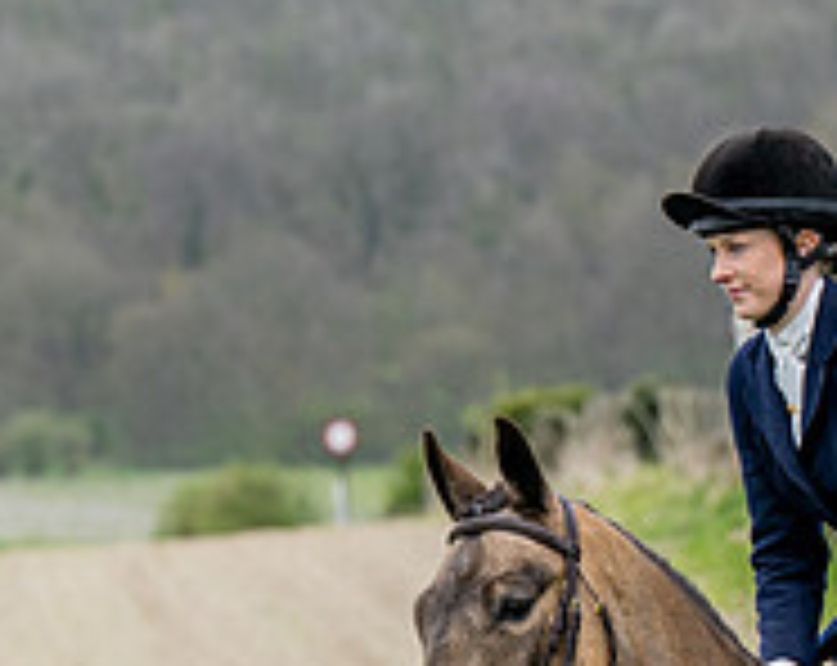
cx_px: 716
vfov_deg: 3.0
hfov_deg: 3.8
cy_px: 1231
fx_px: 12533
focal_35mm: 507
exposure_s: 1/1250
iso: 400
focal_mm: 103
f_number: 4
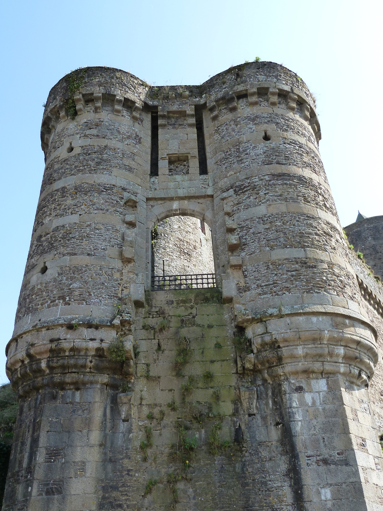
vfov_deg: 56.8
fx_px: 472
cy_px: 256
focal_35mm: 32
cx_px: 192
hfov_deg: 44.2
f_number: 4
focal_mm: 5.3
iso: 125
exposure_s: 1/200
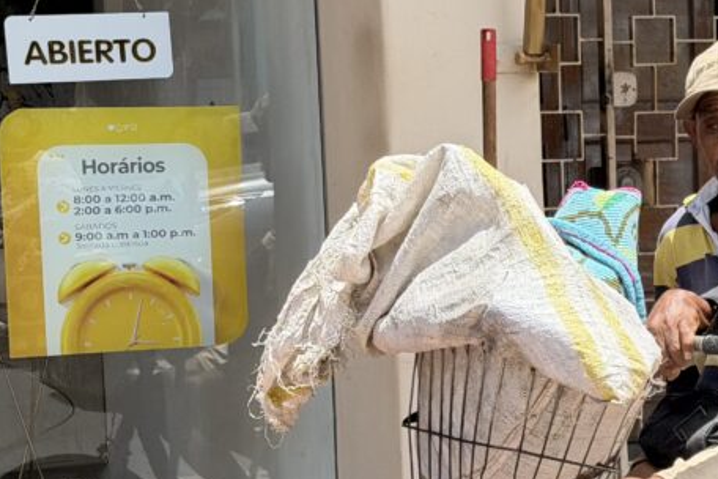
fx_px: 2234
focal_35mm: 112
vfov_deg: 12.2
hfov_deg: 18.1
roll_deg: +2.2
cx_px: 578
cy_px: 337
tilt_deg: -6.5
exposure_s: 1/3378
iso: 100
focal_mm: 6.76
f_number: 1.78
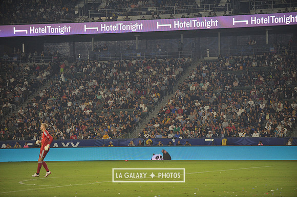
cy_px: 98
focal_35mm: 140
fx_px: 1154
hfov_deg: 14.7
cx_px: 148
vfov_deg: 9.8
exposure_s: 1/1000
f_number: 2.8
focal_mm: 140
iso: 1250
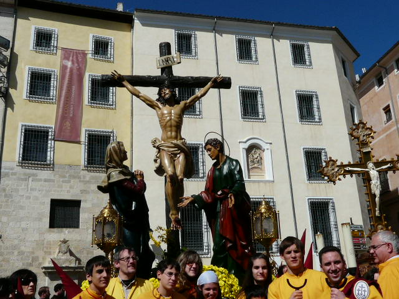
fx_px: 461
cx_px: 200
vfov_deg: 36.0
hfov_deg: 46.8
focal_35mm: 40
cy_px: 150
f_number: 8
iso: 100
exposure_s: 1/500
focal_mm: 4.6
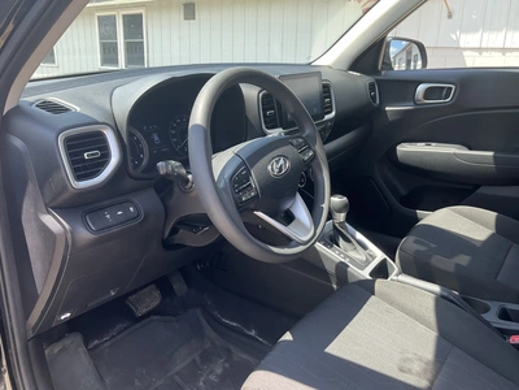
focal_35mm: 29
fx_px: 435
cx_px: 260
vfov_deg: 48.2
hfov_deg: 61.7
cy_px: 195
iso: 20
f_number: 1.8
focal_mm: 3
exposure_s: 1/149
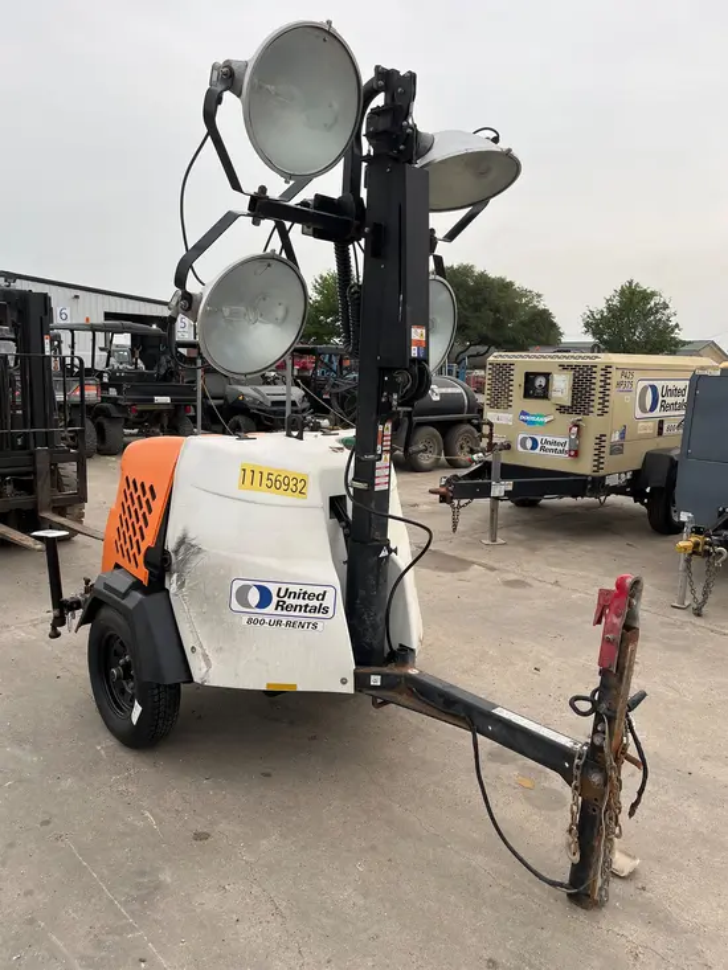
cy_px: 485
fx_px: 729
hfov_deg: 53.1
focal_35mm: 26
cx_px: 364
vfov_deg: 67.3
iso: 50
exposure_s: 1/782
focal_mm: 5.1
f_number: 1.6
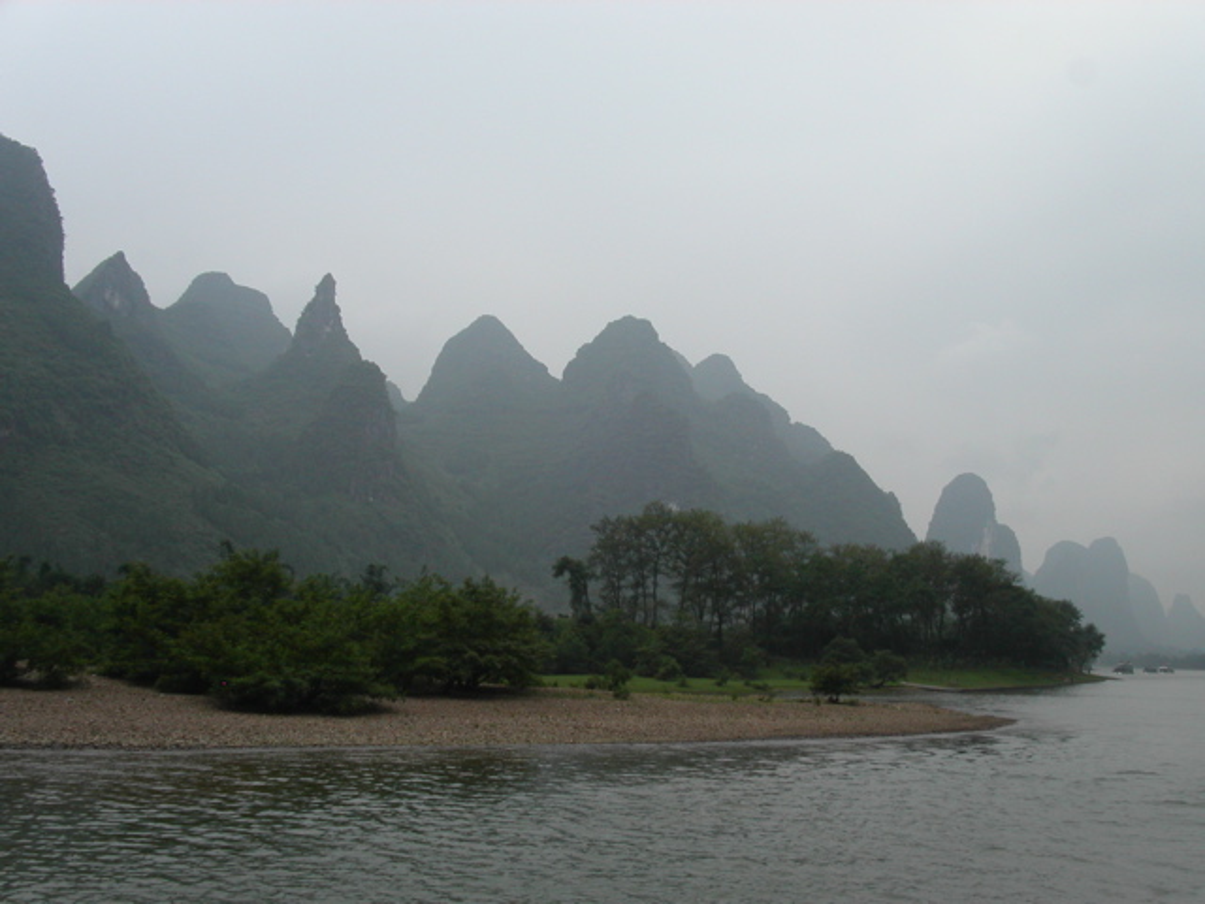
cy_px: 452
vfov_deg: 37.7
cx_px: 602
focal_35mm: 38
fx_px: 1323
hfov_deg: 49.0
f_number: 8
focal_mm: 7.8
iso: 100
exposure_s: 1/180
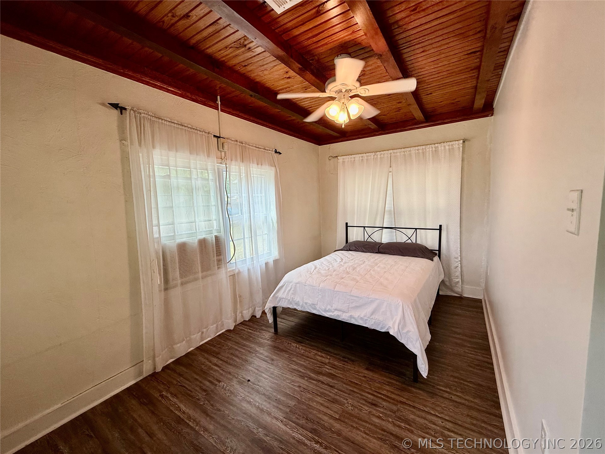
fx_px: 245
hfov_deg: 102.1
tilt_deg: -6.0
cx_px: 302
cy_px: 227
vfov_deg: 85.7
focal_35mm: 14
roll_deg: +1.8
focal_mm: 2.22
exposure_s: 1/120
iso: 100
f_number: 2.2
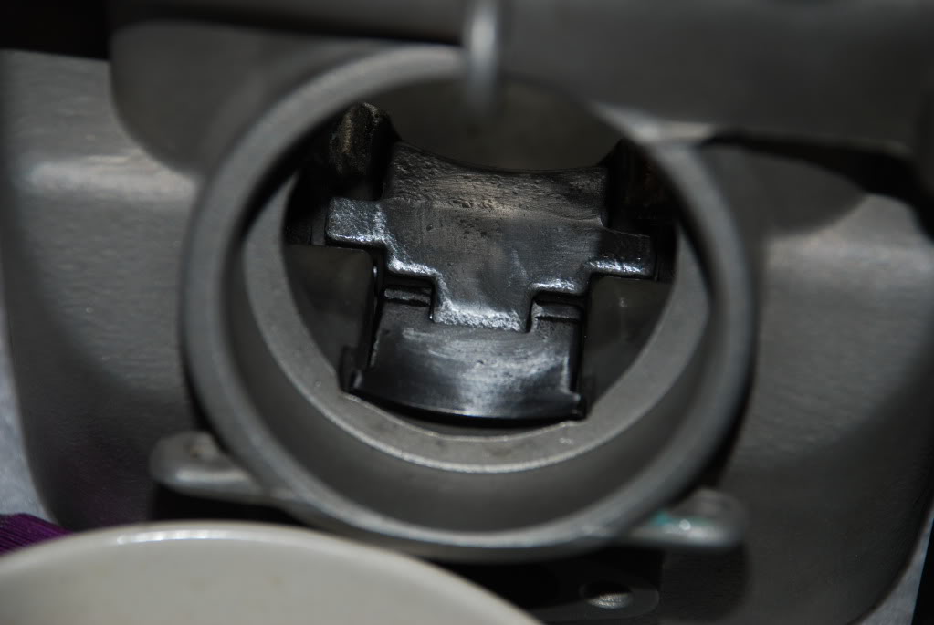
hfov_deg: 10.1
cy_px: 312
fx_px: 5260
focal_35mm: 202
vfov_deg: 6.8
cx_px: 467
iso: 100
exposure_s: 1/125
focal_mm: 135
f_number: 5.6
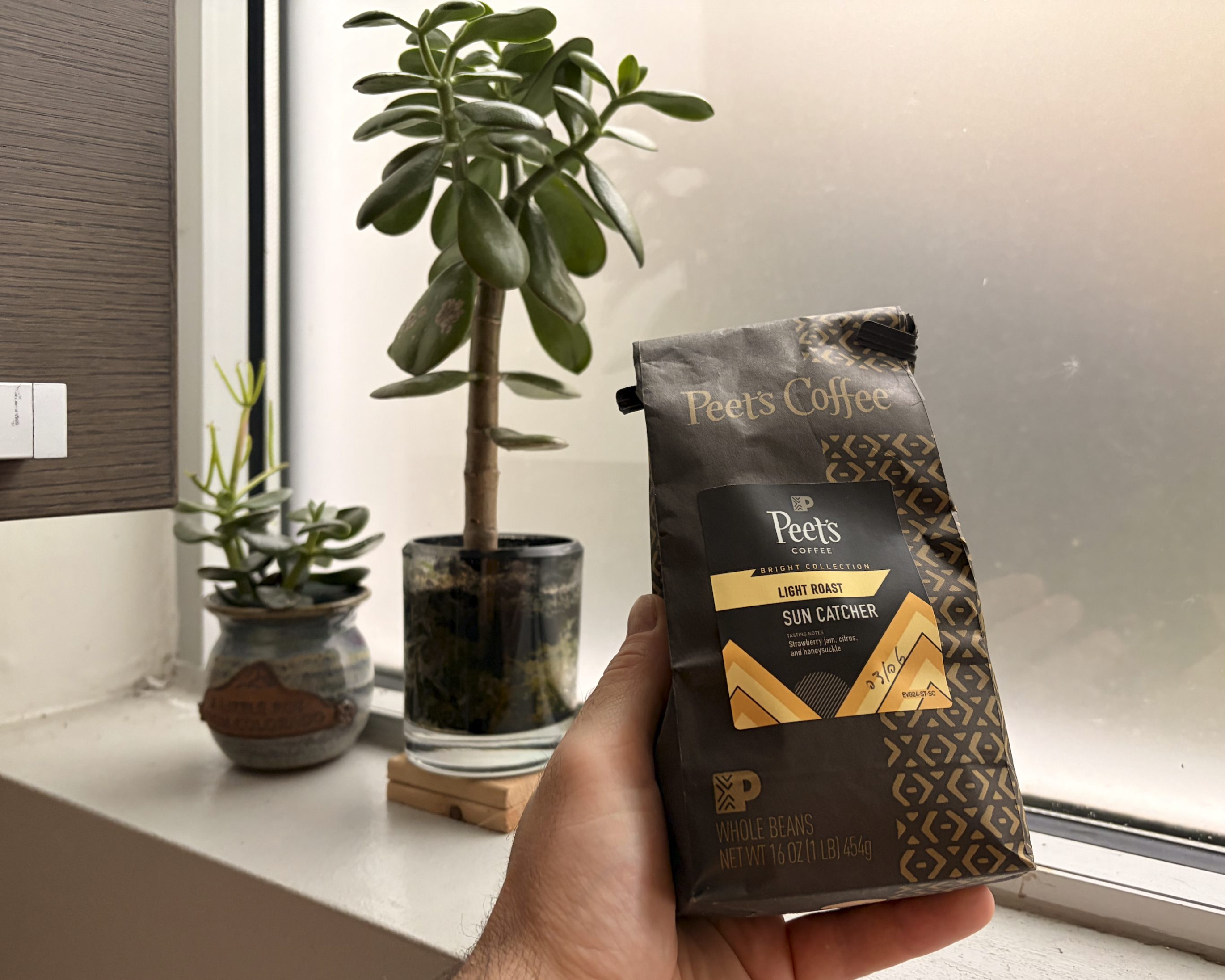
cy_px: 505
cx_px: 641
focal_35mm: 28
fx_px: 1015
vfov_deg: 51.5
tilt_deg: -4.9
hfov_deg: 62.2
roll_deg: +1.3
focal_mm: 5.96
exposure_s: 1/60
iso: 250
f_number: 1.6
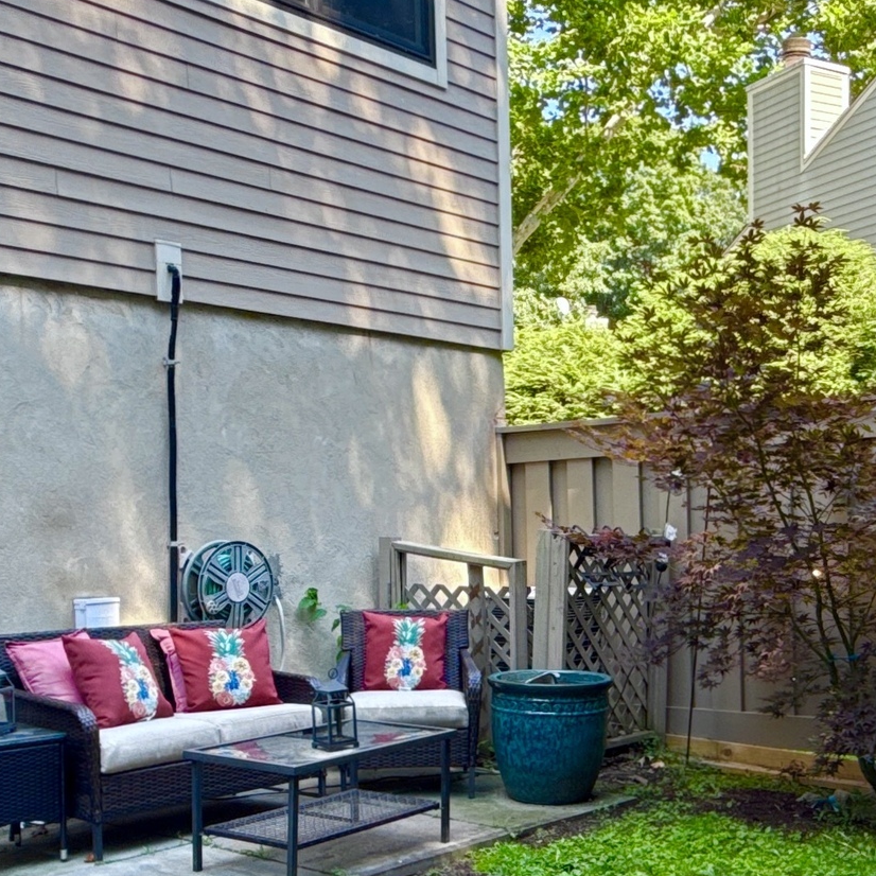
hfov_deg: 36.6
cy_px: 580
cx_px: 545
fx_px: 1317
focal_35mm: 46
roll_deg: +1.1
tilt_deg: -1.8
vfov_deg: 36.4
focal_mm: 2.22
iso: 50
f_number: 2.2
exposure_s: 1/125
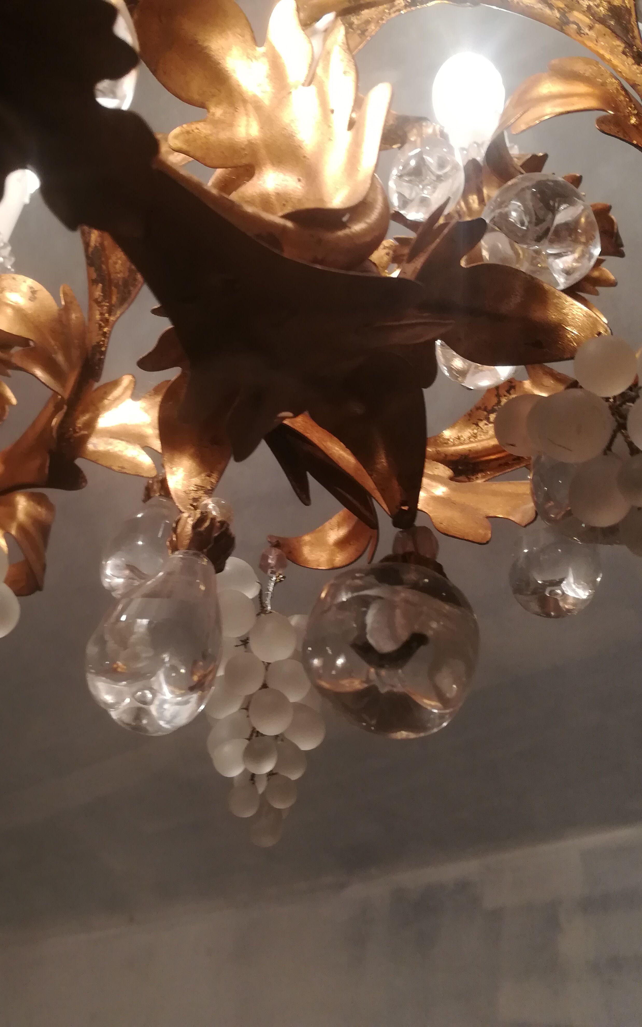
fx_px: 980
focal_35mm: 35
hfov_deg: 36.2
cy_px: 514
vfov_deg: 55.3
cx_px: 257
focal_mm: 3.83
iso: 160
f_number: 2.2
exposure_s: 1/33.3
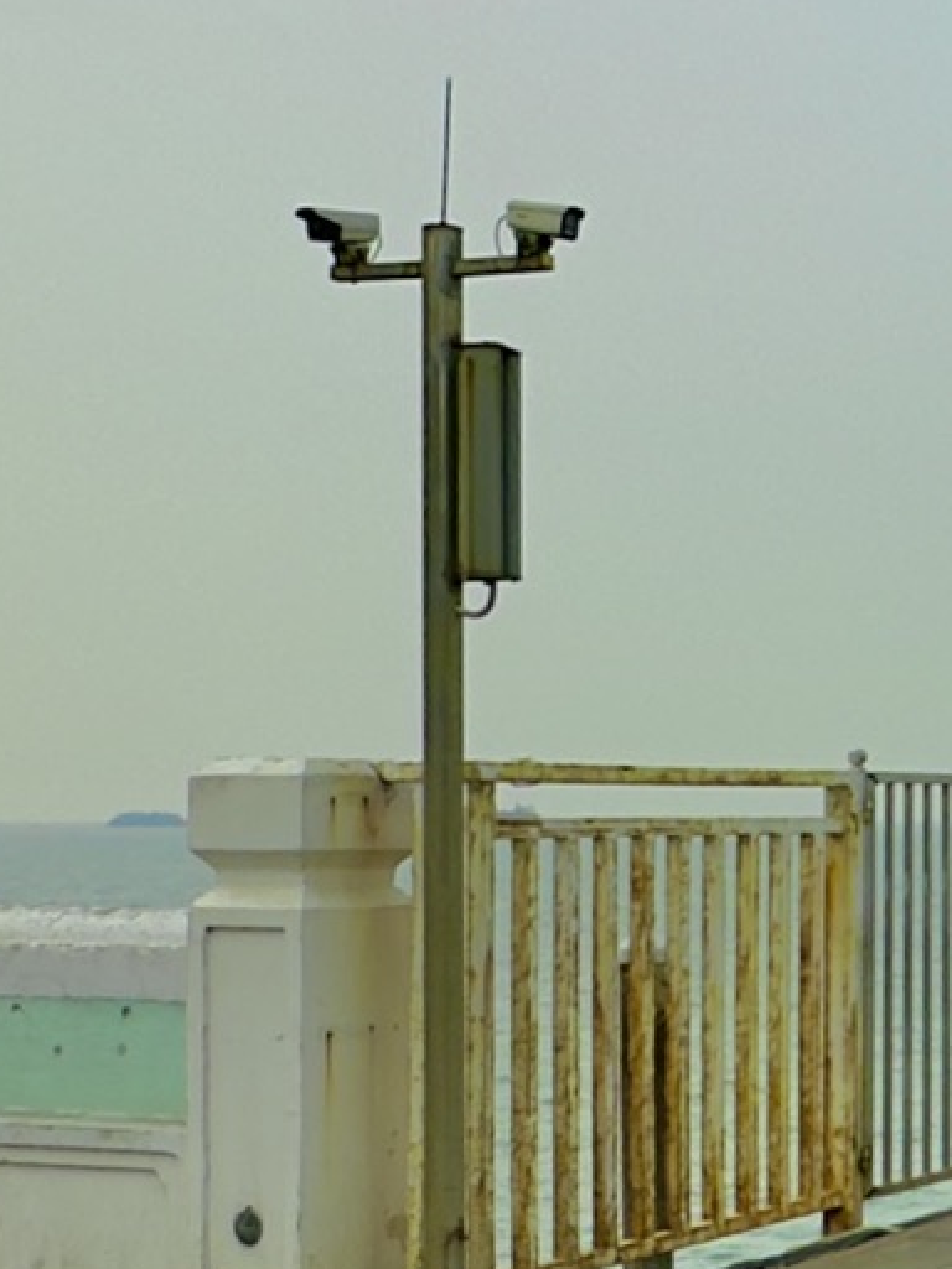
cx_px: 1869
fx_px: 2053
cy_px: 35
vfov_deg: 32.0
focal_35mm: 56
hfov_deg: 18.2
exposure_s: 1/2092
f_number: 2.2
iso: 50
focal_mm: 2.22
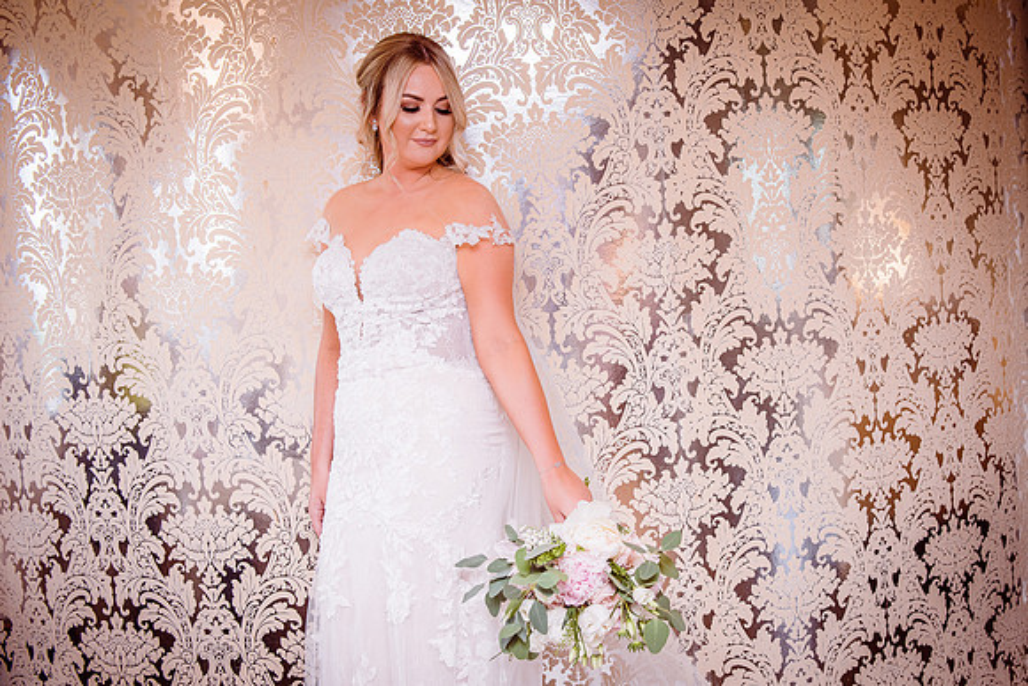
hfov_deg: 44.1
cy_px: 343
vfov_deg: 30.5
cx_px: 635
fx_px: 1260
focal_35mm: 44
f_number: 4.5
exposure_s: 1/80
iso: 200
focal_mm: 35
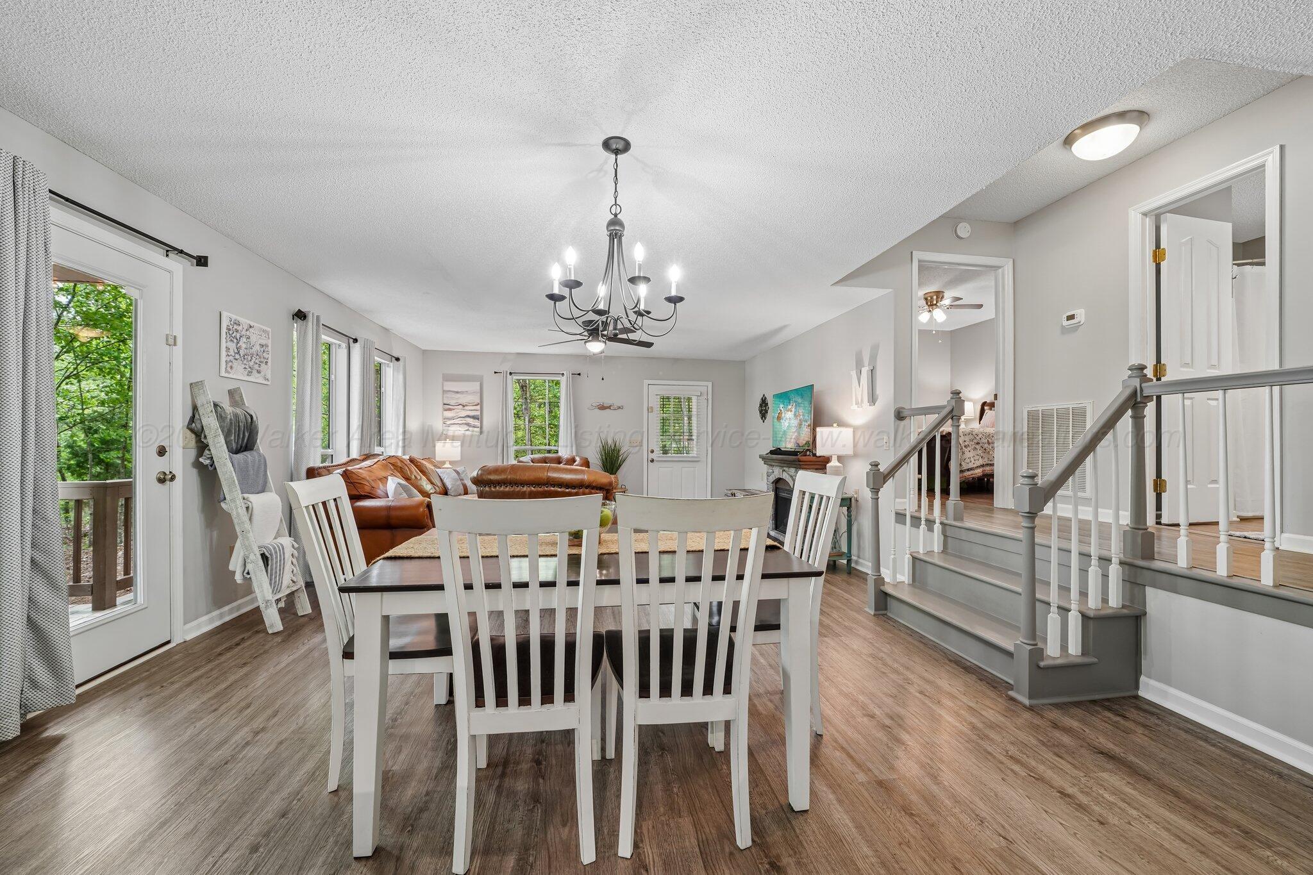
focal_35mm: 13
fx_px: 474
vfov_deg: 85.4
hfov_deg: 108.3
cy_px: 438
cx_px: 656
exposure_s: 1/10
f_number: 8
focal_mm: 13
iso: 400
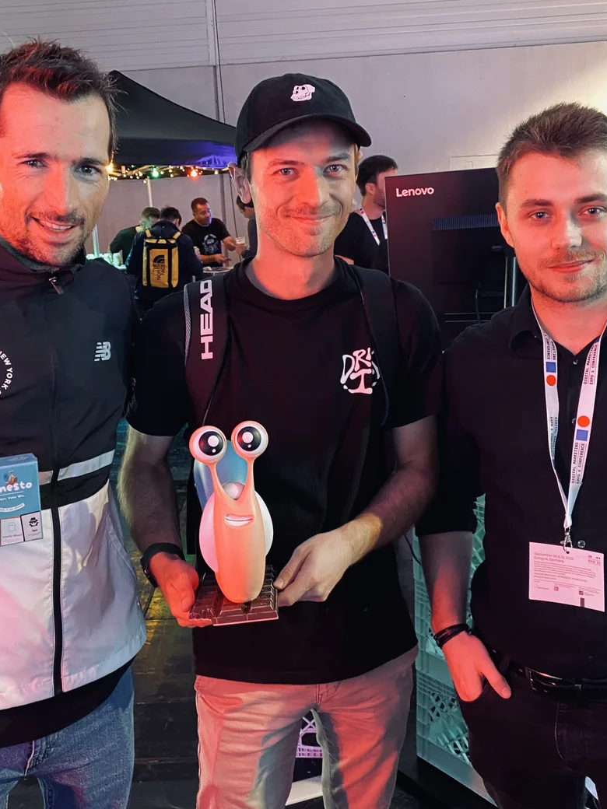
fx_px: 818
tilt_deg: -11.4
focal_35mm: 35
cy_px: 402
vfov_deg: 52.6
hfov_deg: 40.6
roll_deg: +2.5
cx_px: 258
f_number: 1.8
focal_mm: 4.25
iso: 800
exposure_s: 1/25
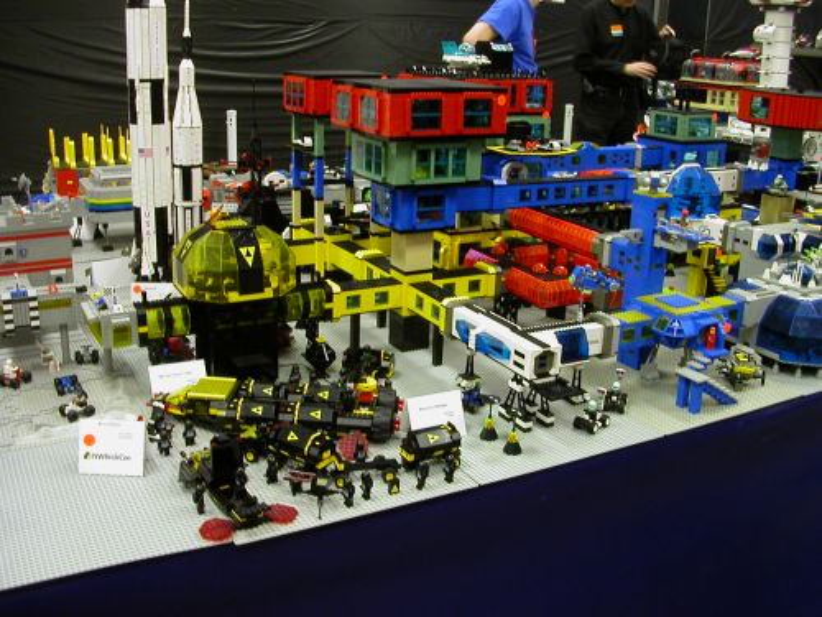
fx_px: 879
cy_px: 308
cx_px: 411
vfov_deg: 38.7
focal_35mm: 37
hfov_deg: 50.1
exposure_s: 1/8.8
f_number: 2.7
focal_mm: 5.6
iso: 100
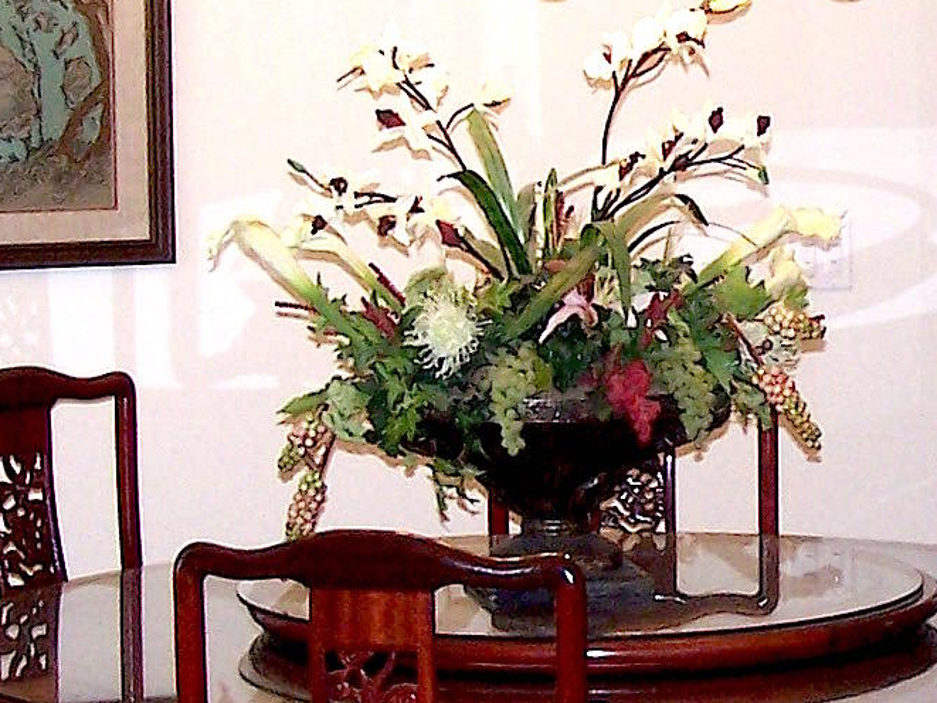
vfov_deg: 10.0
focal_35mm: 148
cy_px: 360
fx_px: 4007
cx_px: 995
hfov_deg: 13.1
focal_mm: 6.3
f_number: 2.8
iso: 140
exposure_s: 1/60
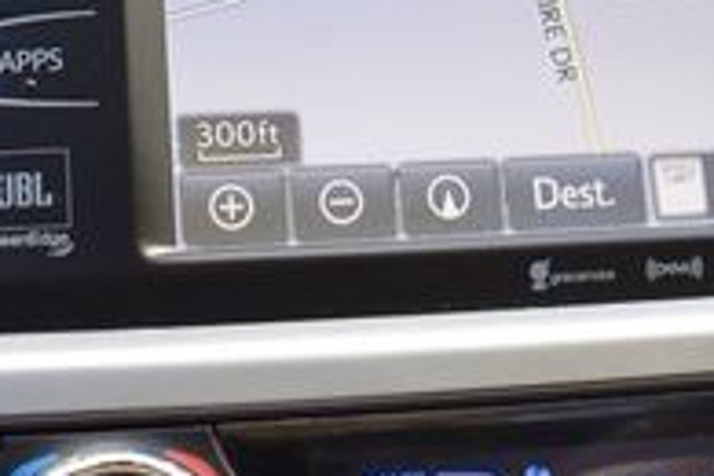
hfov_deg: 17.2
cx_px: 538
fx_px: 2340
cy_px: -251
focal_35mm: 118
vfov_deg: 11.1
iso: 450
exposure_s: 1/250
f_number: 4
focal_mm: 24
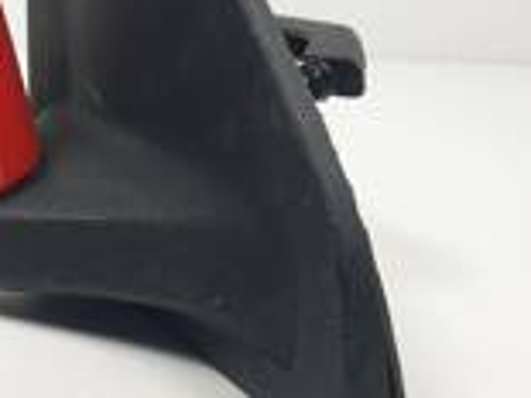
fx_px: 1027
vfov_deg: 21.7
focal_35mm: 67
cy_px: 89
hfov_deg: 25.8
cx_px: -113
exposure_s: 1/239
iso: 50
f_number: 2.4
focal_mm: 4.3
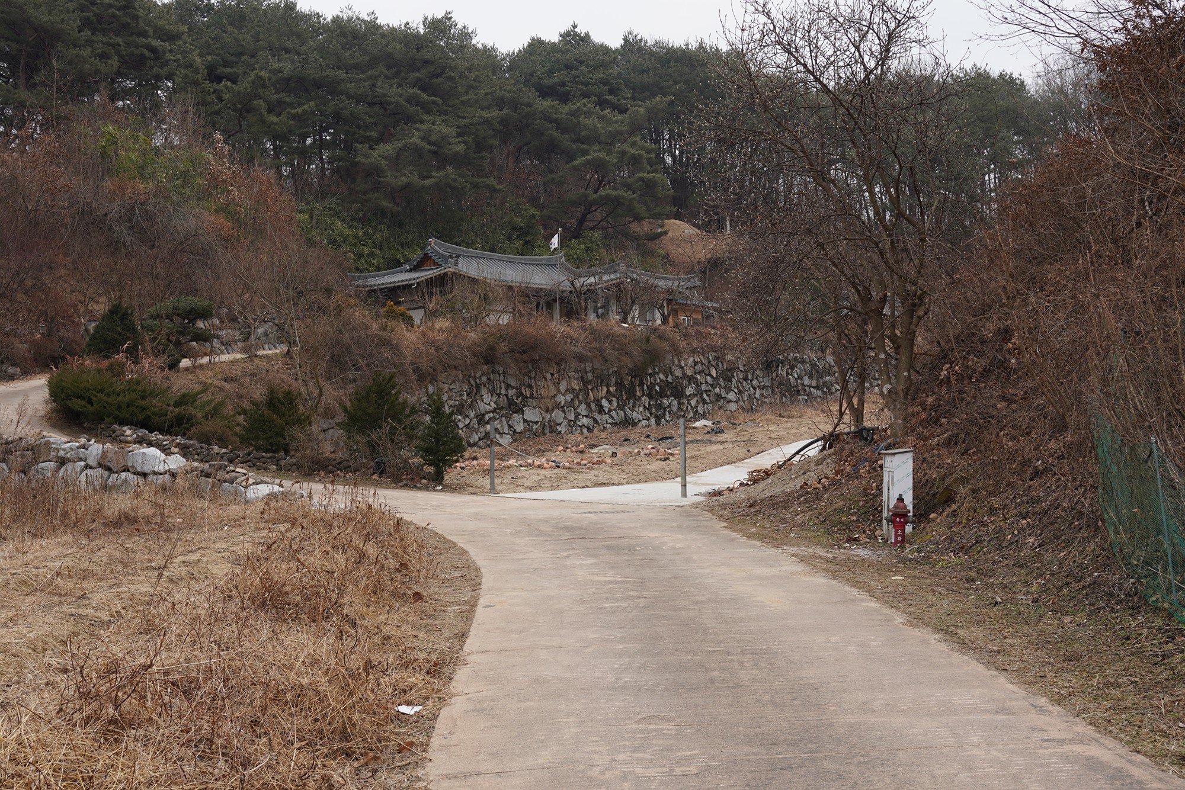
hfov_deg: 48.5
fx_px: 1317
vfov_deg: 33.4
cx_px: 592
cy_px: 395
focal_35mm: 40
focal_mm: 40
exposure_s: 1/100
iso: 200
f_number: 10
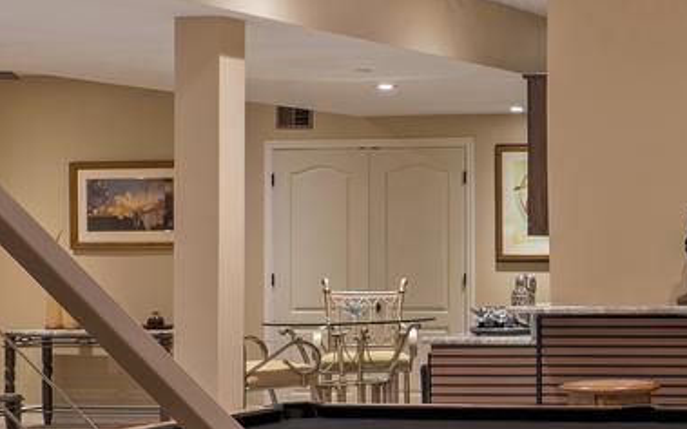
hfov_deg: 21.2
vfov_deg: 14.9
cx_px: 912
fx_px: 1648
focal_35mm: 88
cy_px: 220
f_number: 9
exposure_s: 1.6
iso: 200
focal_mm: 16
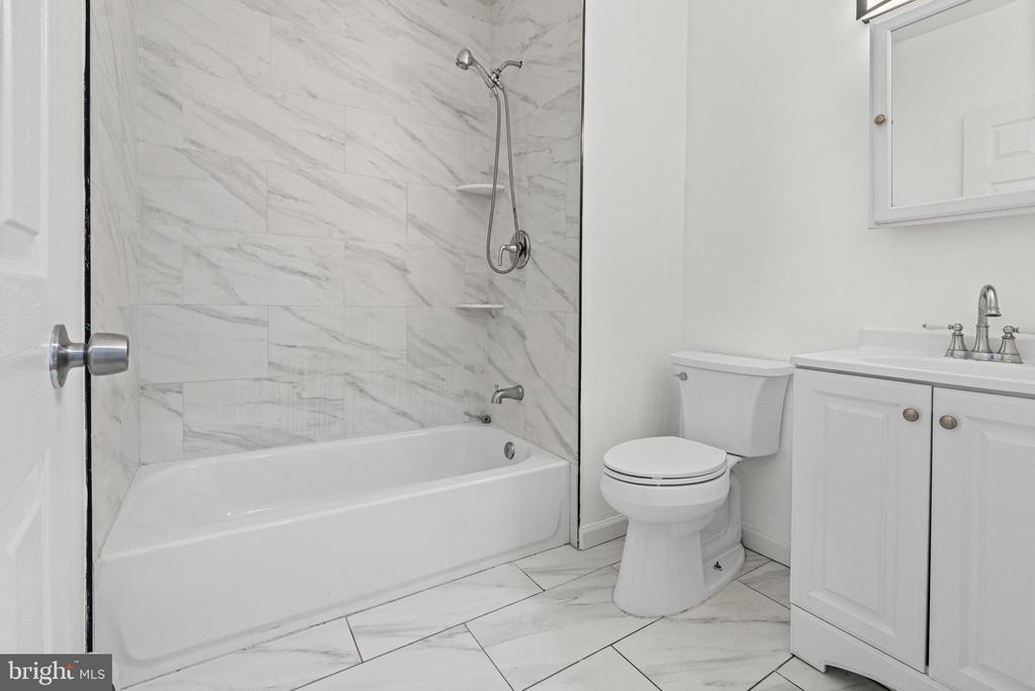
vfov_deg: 73.8
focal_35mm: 16
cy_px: 346
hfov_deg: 96.7
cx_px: 518
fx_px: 460
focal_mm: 16
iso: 1600
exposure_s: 1/20
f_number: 7.1
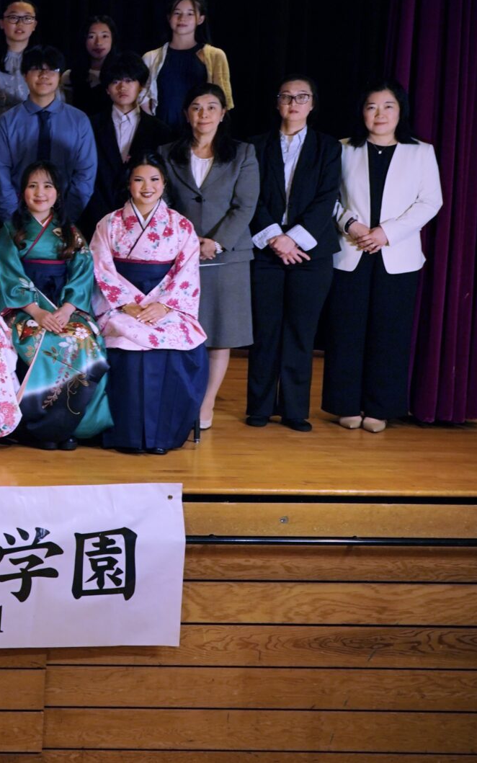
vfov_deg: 29.7
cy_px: 289
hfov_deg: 15.6
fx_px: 1435
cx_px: -431
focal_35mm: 69
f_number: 4
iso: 500
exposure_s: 1/40
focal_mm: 28
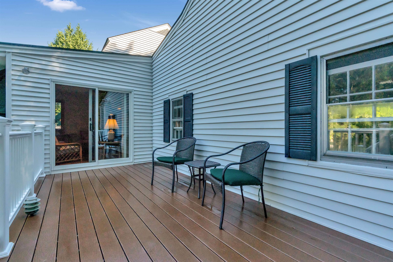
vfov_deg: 73.8
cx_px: 196
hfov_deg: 96.7
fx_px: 175
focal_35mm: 16
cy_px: 131
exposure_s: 1/2000
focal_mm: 16
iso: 800
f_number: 8
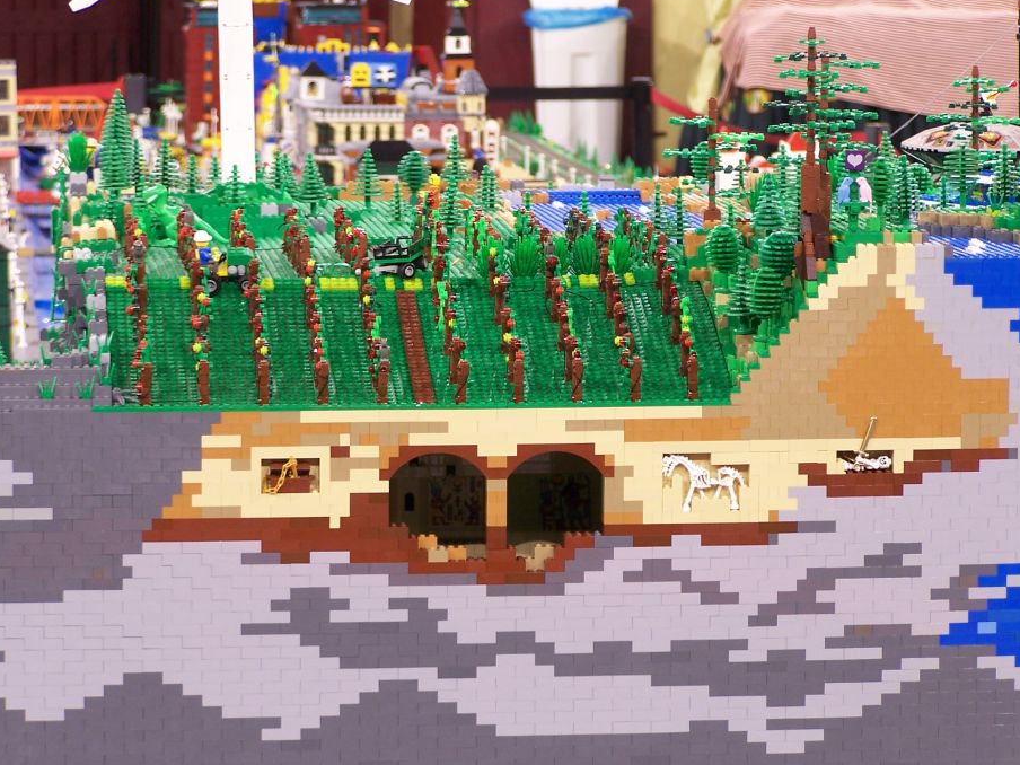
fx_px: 4273
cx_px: 535
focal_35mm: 145
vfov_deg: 10.2
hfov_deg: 13.6
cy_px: 333
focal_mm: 21.2
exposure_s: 1/4
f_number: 3.2
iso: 80
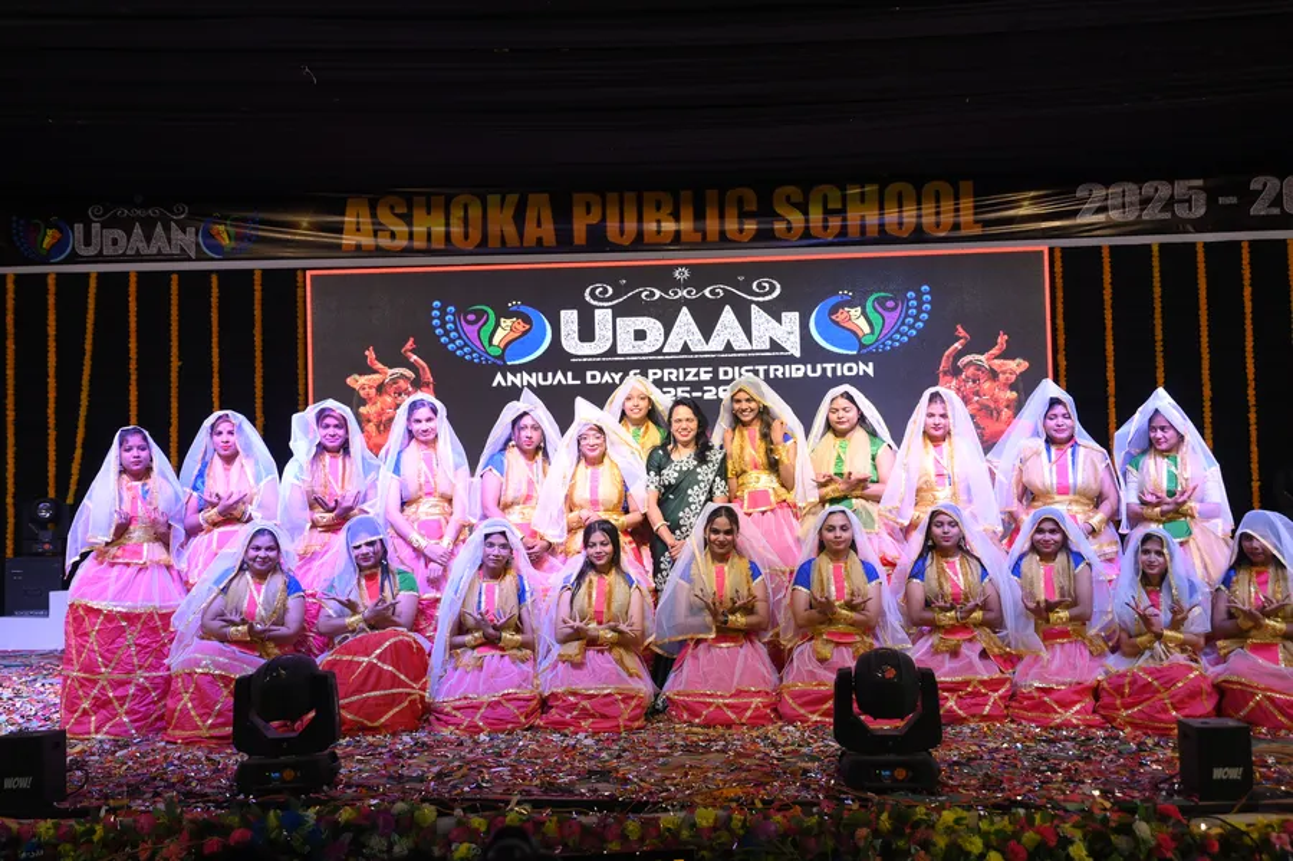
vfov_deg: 38.3
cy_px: 430
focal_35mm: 34
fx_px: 1238
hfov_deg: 55.1
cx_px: 646
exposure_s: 1/250
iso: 800
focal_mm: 34.5
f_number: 4
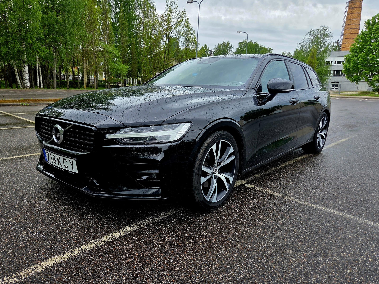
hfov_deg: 73.9
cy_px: 142
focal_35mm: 23
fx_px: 252
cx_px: 190
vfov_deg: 58.9
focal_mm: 5.4
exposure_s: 1/3333
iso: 80
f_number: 1.8
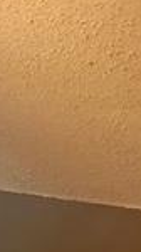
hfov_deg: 8.0
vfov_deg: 14.3
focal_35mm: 135
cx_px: -247
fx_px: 900
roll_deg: -1.0
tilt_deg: -16.4
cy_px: 437
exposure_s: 1/8
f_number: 2.2
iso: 125
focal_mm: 4.15
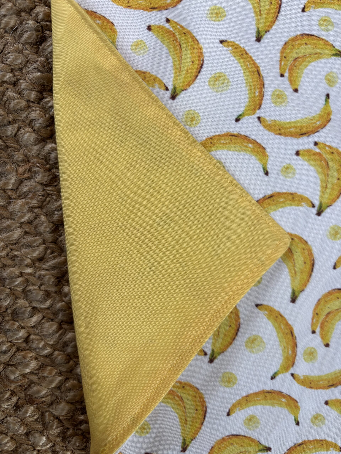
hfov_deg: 53.1
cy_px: 227
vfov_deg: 67.3
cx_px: 170
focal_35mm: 26
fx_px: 341
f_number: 1.6
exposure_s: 1/120
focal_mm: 5.96
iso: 64
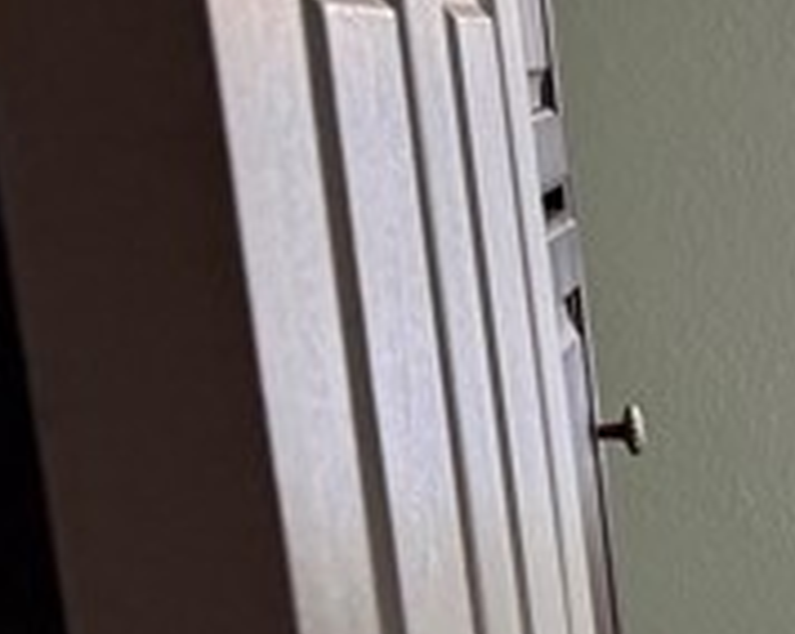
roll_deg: +1.4
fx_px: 3173
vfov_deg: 11.0
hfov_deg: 12.3
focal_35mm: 135
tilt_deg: -15.8
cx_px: 1670
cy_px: 920
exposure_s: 1/115
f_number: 1.78
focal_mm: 6.76
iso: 200
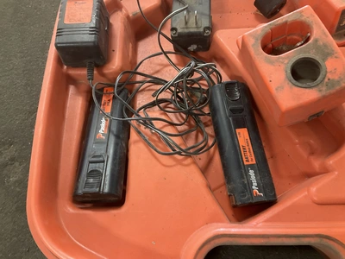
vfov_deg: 48.2
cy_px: 130
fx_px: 289
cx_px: 172
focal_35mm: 29
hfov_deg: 61.7
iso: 200
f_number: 1.8
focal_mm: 3
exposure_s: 1/40
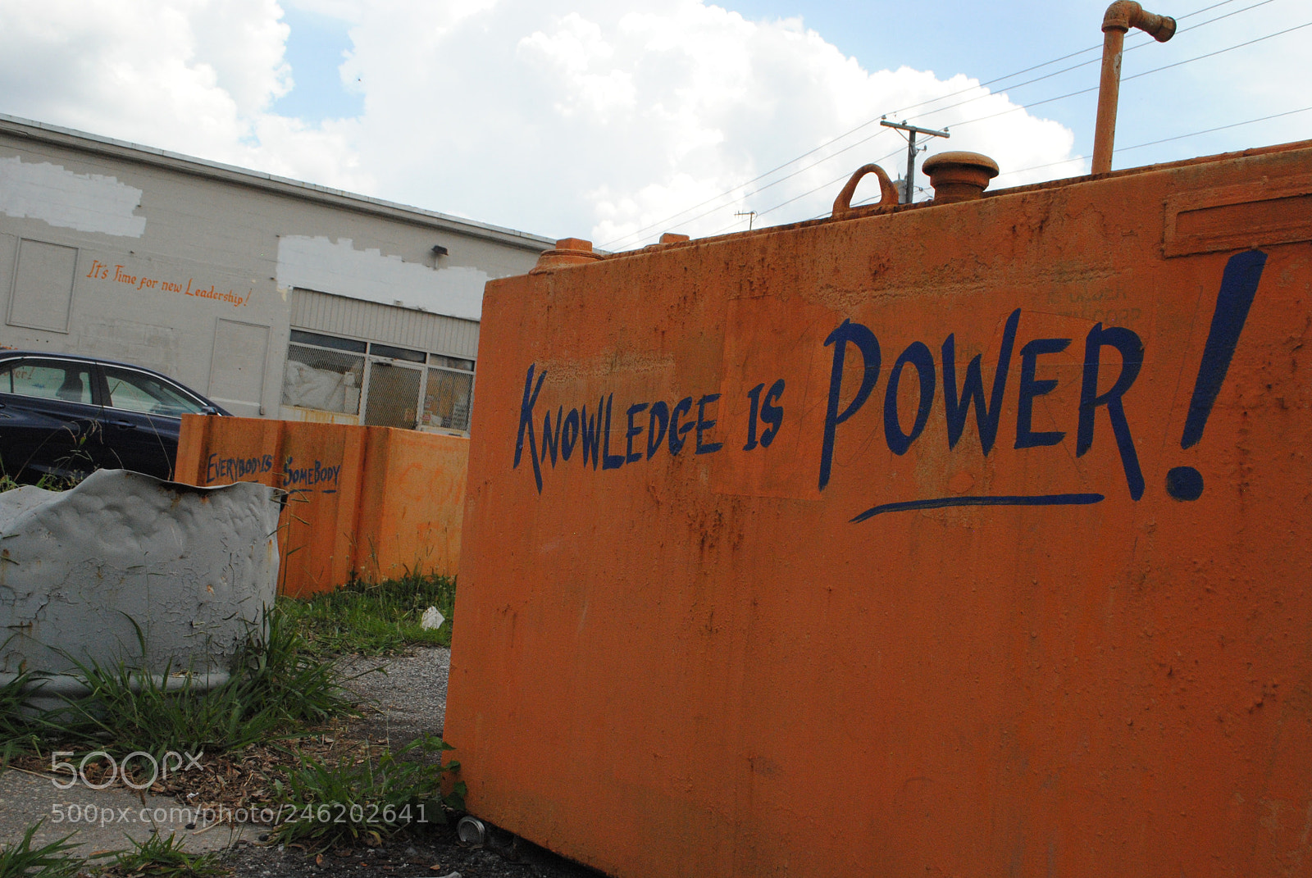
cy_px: 439
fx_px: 1314
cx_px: 656
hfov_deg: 53.1
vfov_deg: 37.0
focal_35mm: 36
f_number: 13
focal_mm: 24
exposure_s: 1/640
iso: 800
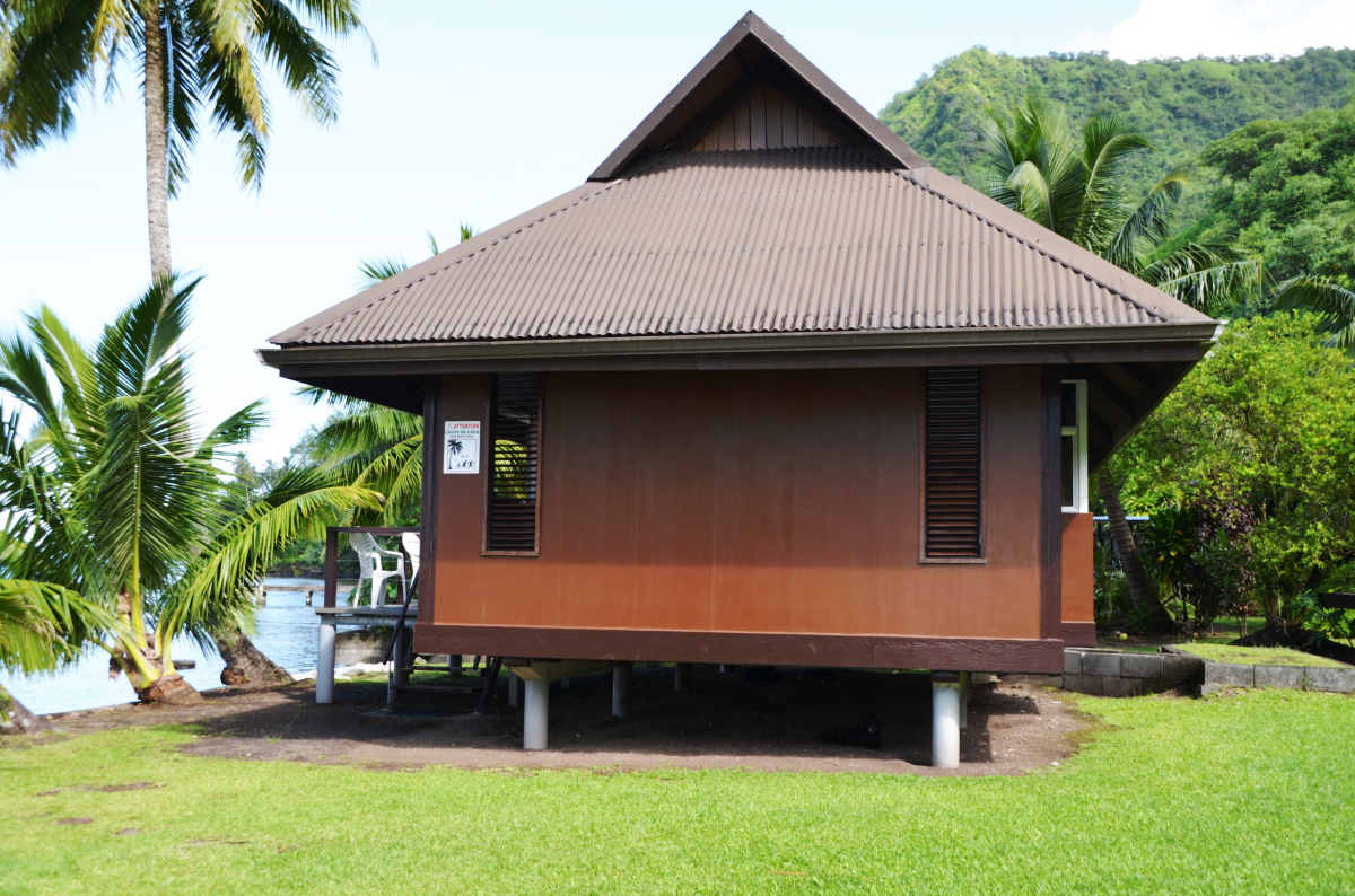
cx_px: 678
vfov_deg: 39.8
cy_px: 448
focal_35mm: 33
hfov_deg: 57.3
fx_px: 1239
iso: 100
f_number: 5
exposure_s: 1/200
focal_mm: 22
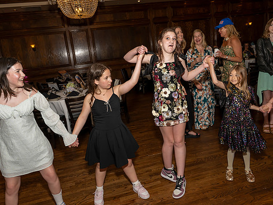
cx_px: 135
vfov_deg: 49.7
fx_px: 221
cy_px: 96
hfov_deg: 63.5
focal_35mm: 28
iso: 500
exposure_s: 1/250
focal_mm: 24
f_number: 8
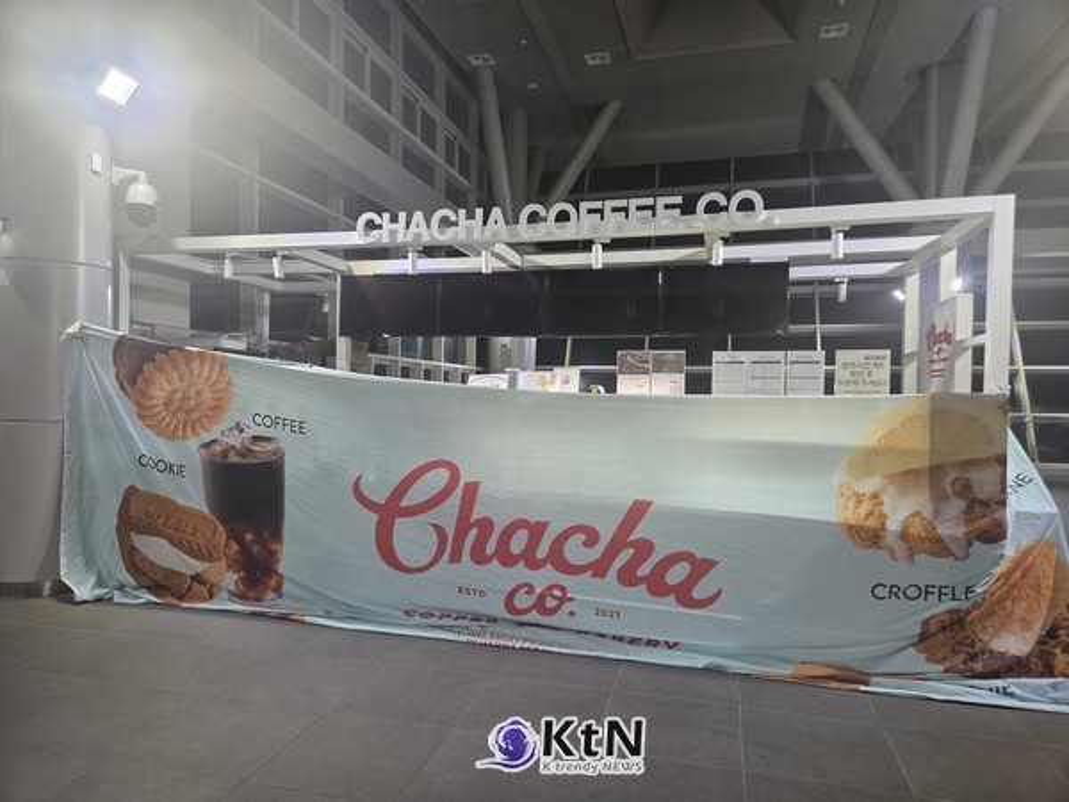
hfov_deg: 73.9
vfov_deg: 58.9
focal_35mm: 23
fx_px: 710
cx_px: 534
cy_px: 401
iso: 125
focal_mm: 5.4
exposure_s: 1/120
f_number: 1.8
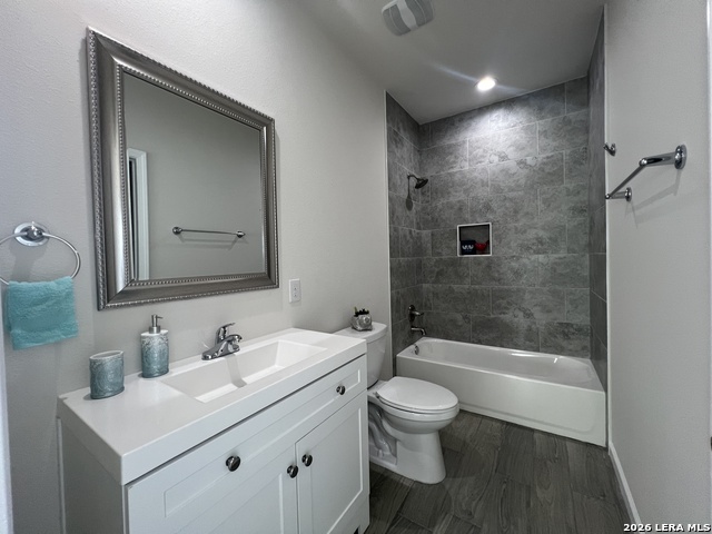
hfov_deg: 106.2
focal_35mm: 13
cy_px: 267
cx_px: 356
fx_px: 267
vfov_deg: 89.9
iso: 160
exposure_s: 1/120
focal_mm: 1.57
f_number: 1.8
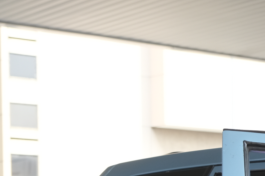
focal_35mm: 129
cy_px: 266
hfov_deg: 14.7
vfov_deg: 10.3
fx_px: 950
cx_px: 409
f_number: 4
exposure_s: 1/250
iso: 320
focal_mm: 26
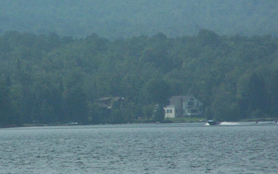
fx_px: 3743
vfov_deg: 2.7
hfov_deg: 4.3
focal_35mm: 494
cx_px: 121
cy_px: 89
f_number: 7.1
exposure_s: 1/1000
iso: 400
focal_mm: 63
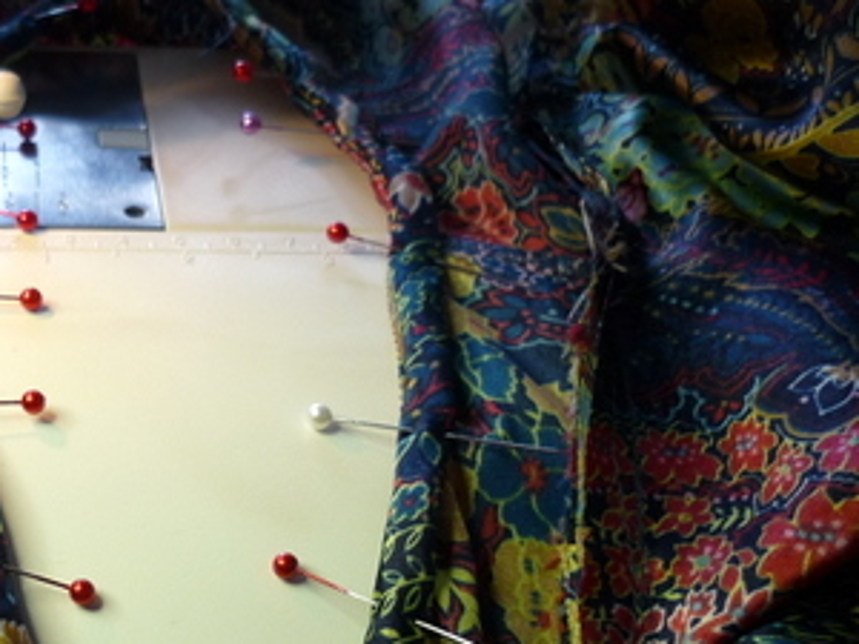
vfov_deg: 22.0
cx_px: 3
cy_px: 492
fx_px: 1638
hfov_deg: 27.7
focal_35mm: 66
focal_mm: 5.5
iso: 125
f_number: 2.8
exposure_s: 1/30
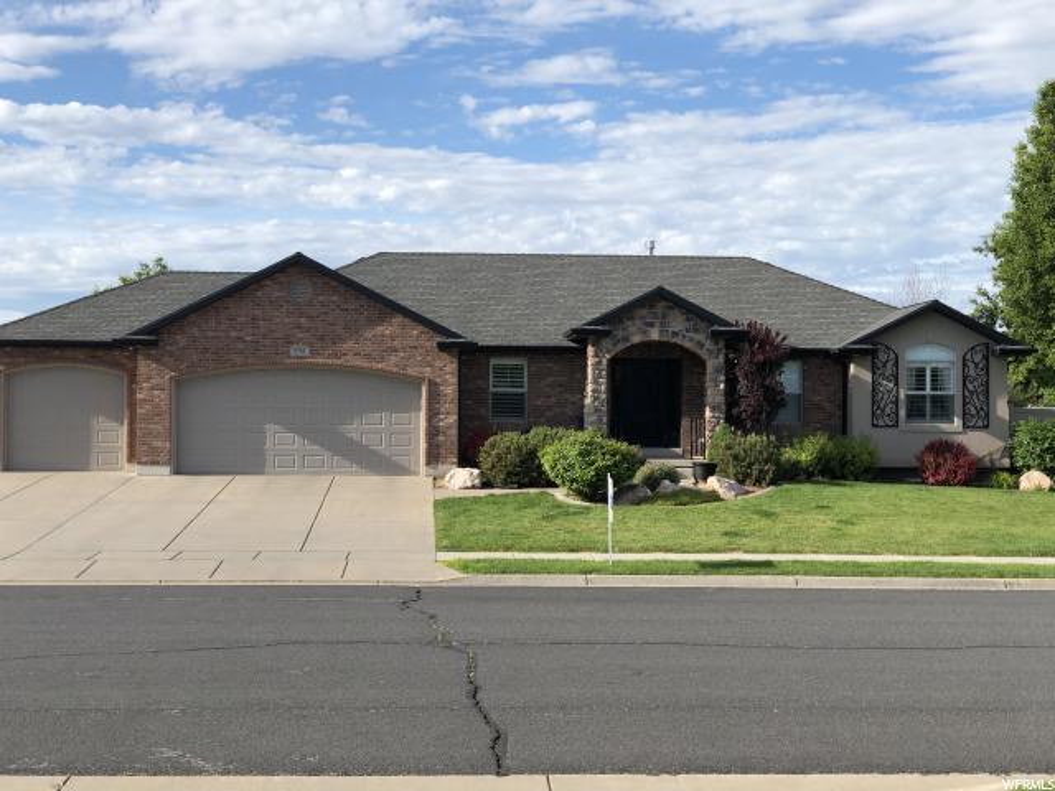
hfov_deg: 36.8
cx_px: 528
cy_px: 396
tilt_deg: +0.1
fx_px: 1585
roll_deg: -0.2
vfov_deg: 28.0
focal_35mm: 52
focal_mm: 6
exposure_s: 1/774
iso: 16
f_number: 2.4
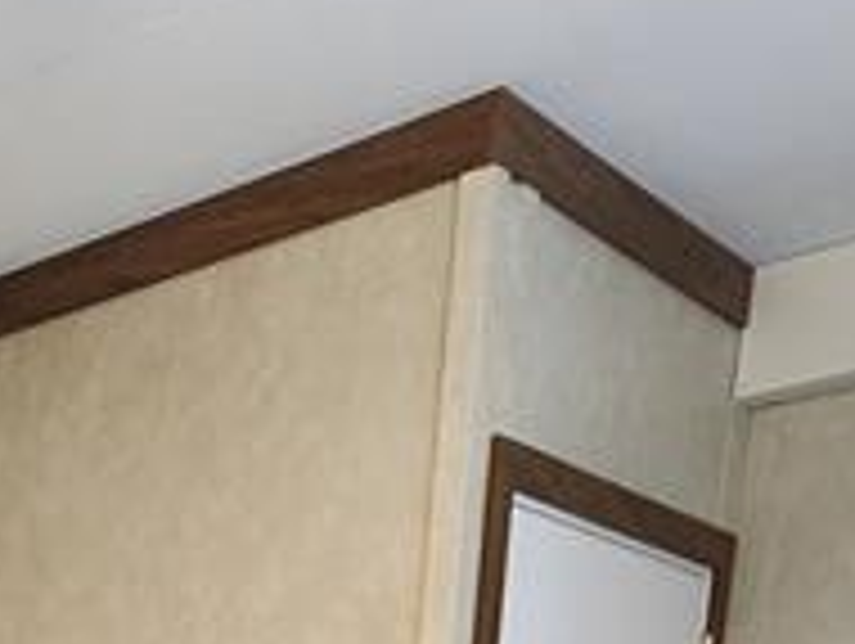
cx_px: -396
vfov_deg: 13.9
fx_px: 1731
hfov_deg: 23.0
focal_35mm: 70
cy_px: 1594
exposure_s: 1/40
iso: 320
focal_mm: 2.2
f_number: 2.2
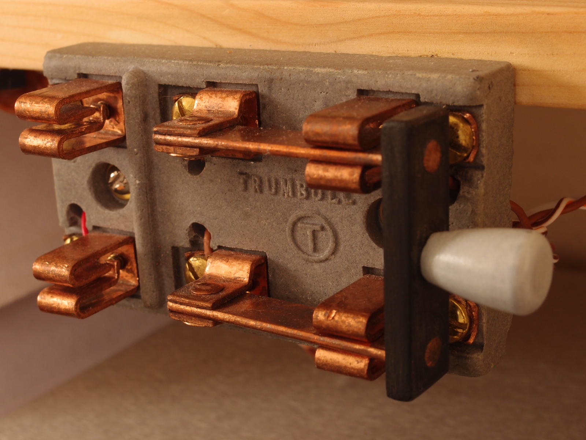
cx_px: 293
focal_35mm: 65
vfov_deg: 22.6
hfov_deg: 29.8
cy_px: 220
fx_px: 1100
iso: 100
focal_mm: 14.05
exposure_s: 1/1.6
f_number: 5.6
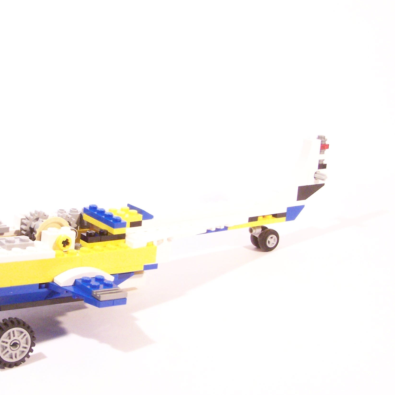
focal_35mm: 66
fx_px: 852
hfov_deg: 25.8
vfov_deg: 26.1
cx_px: 102
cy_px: 212
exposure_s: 1/20
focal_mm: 8
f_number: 3.6
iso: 400
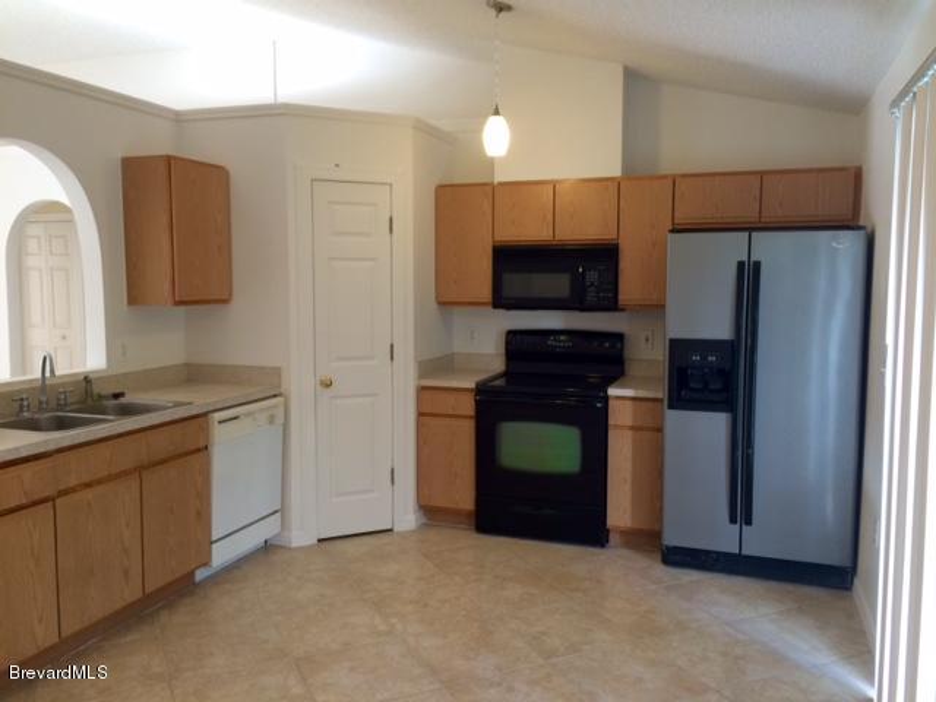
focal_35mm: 29
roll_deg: -0.1
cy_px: 351
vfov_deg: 48.2
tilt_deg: -4.3
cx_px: 468
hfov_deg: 61.7
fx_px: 784
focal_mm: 4.15
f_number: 2.2
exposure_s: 1/30
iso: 80
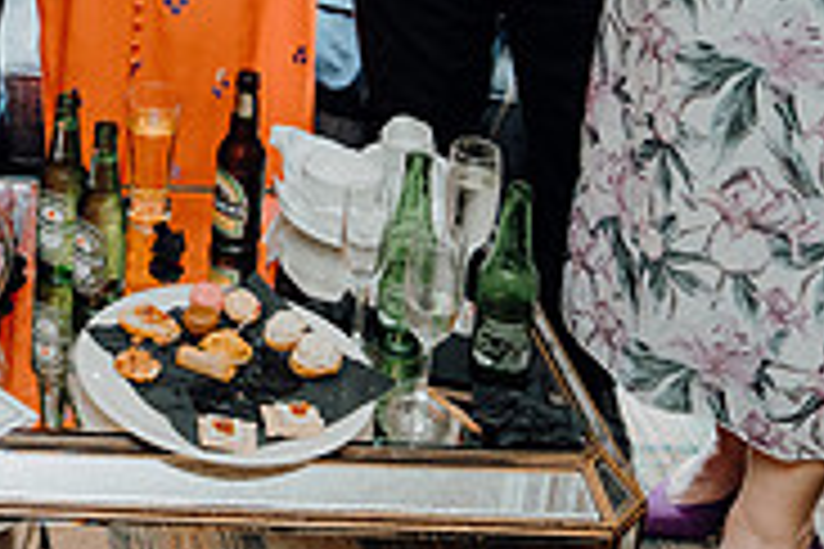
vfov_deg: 16.5
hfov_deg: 24.7
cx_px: -104
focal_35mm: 76
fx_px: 1739
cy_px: -250
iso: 2000
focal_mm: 24
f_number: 3.5
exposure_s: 1/160
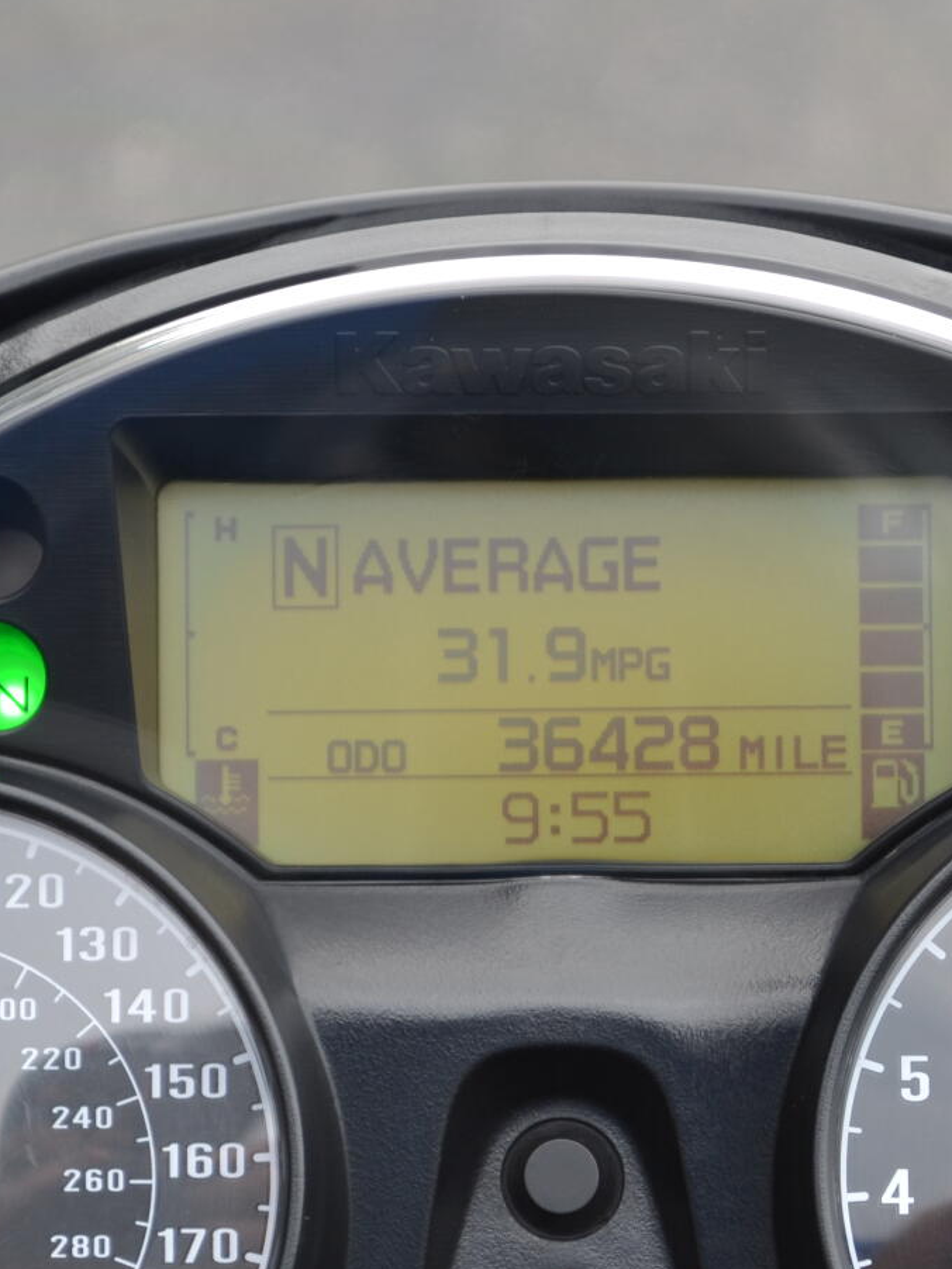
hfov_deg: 8.4
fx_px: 6455
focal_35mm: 176
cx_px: 562
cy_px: 896
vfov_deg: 11.2
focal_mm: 55
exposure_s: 1/125
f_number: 5.6
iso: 110
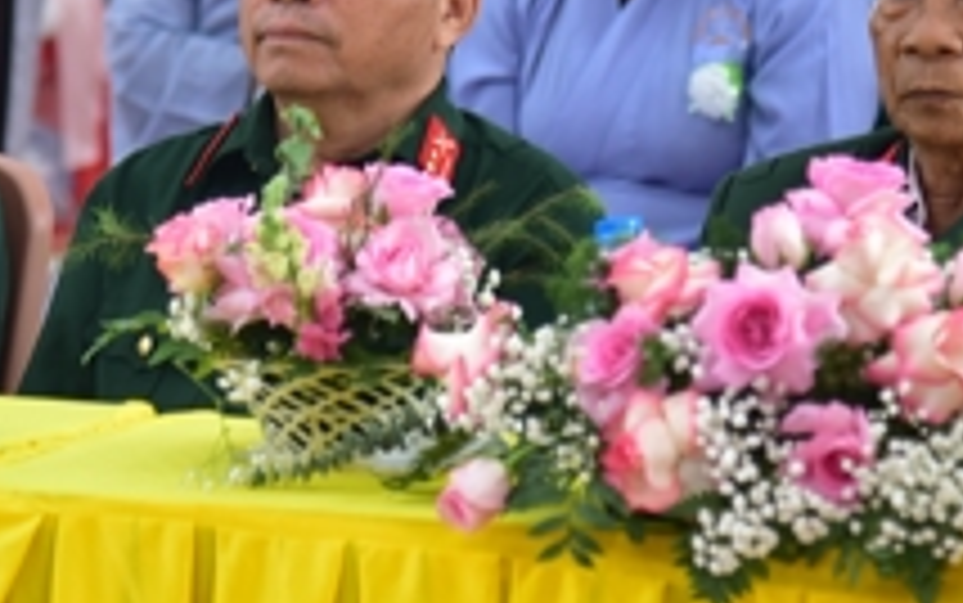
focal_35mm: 304
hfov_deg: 6.9
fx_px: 7983
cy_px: 76
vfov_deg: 4.3
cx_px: 387
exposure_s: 1/50
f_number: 4
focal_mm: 98
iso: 500
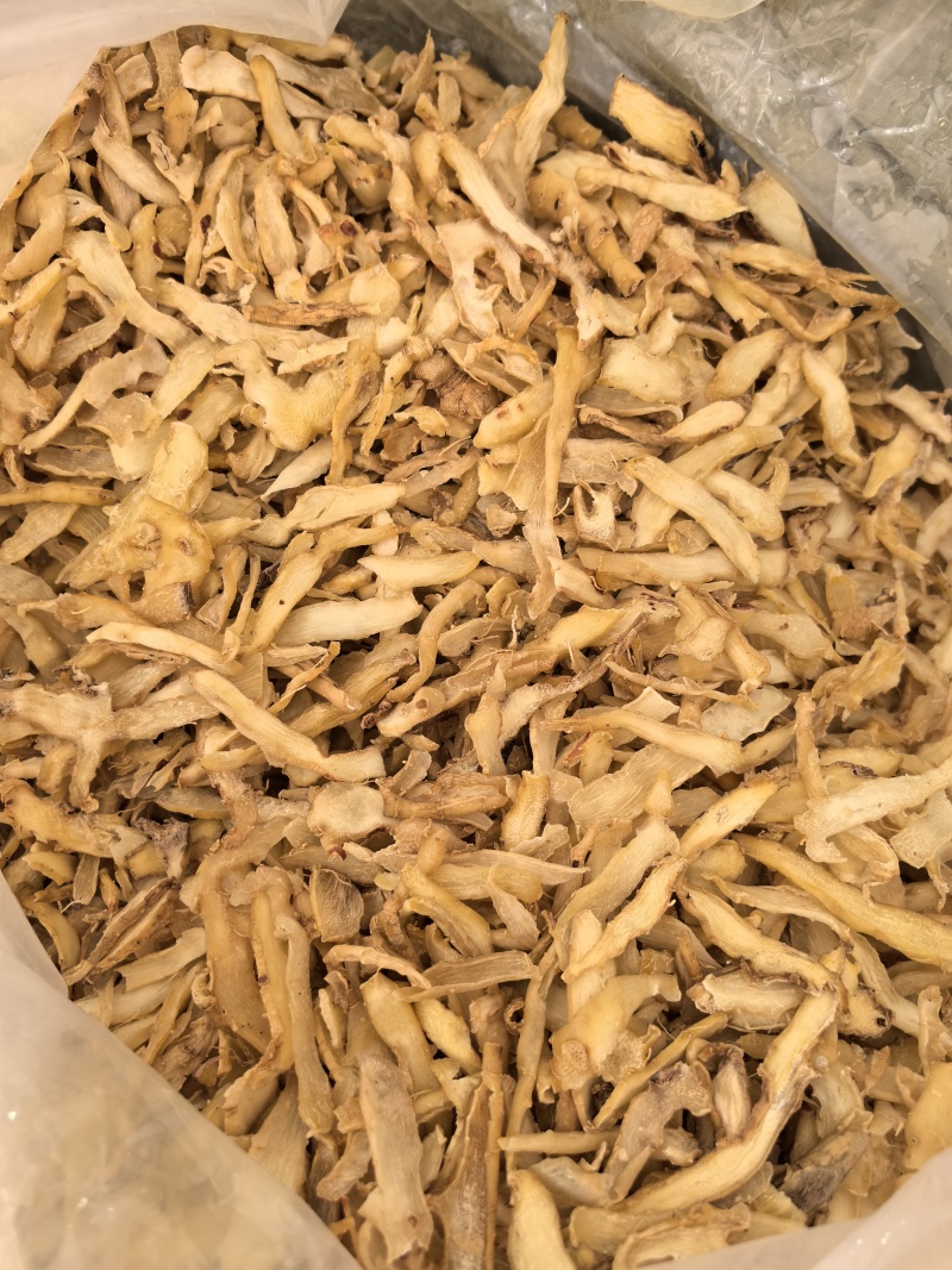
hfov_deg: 51.3
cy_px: 635
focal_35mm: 27
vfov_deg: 65.3
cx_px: 476
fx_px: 990
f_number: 2
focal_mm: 6.35
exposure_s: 1/100
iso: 100
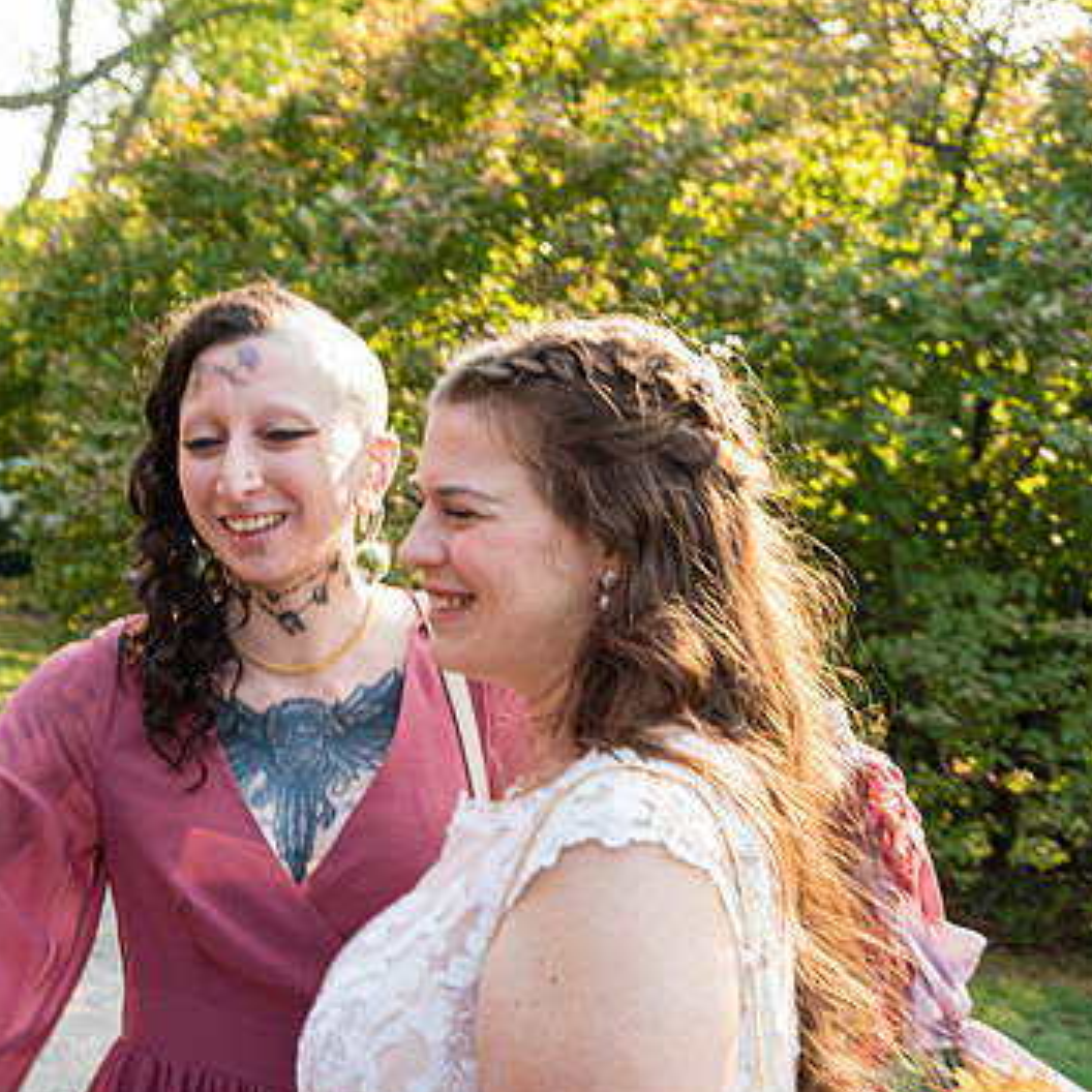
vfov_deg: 29.1
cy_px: 544
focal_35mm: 59
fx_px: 2106
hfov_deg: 28.5
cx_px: 223
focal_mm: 42
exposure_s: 1/125
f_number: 7.1
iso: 500
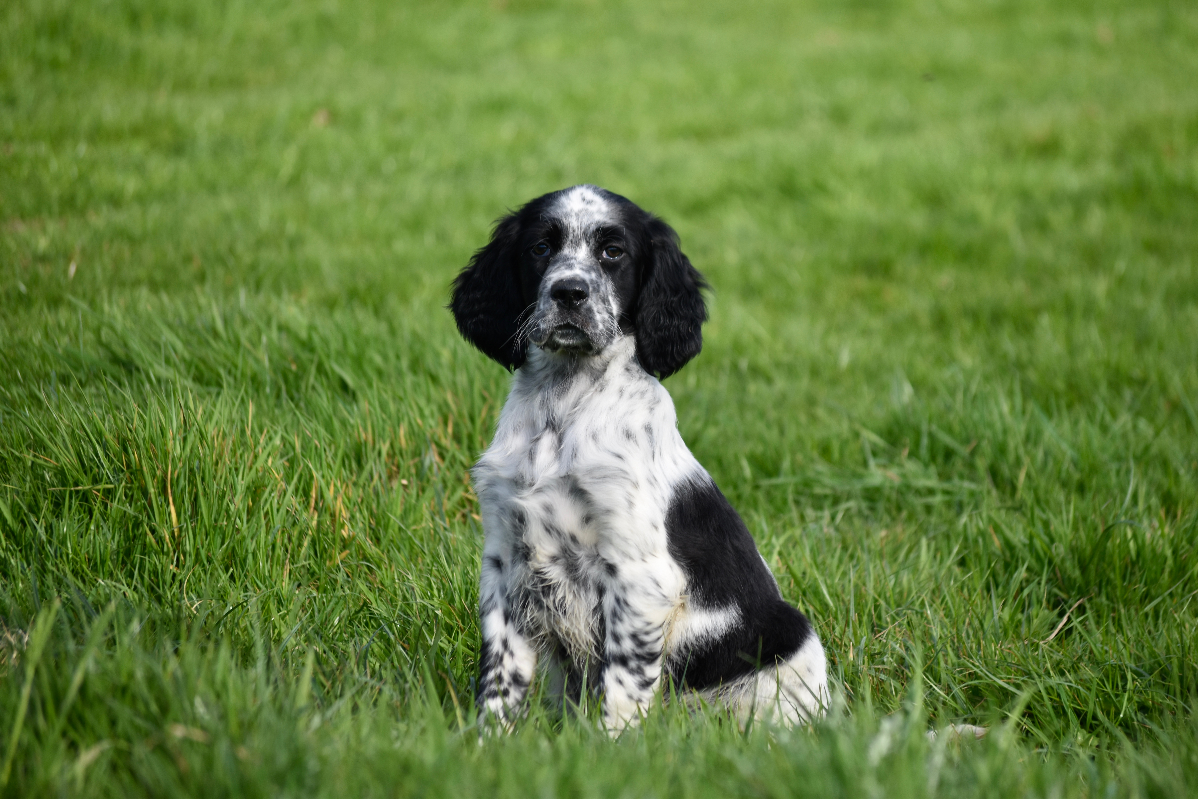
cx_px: 599
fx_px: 6738
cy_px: 400
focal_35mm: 202
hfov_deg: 10.2
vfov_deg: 6.8
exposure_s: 1/500
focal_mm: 135
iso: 200
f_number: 7.1
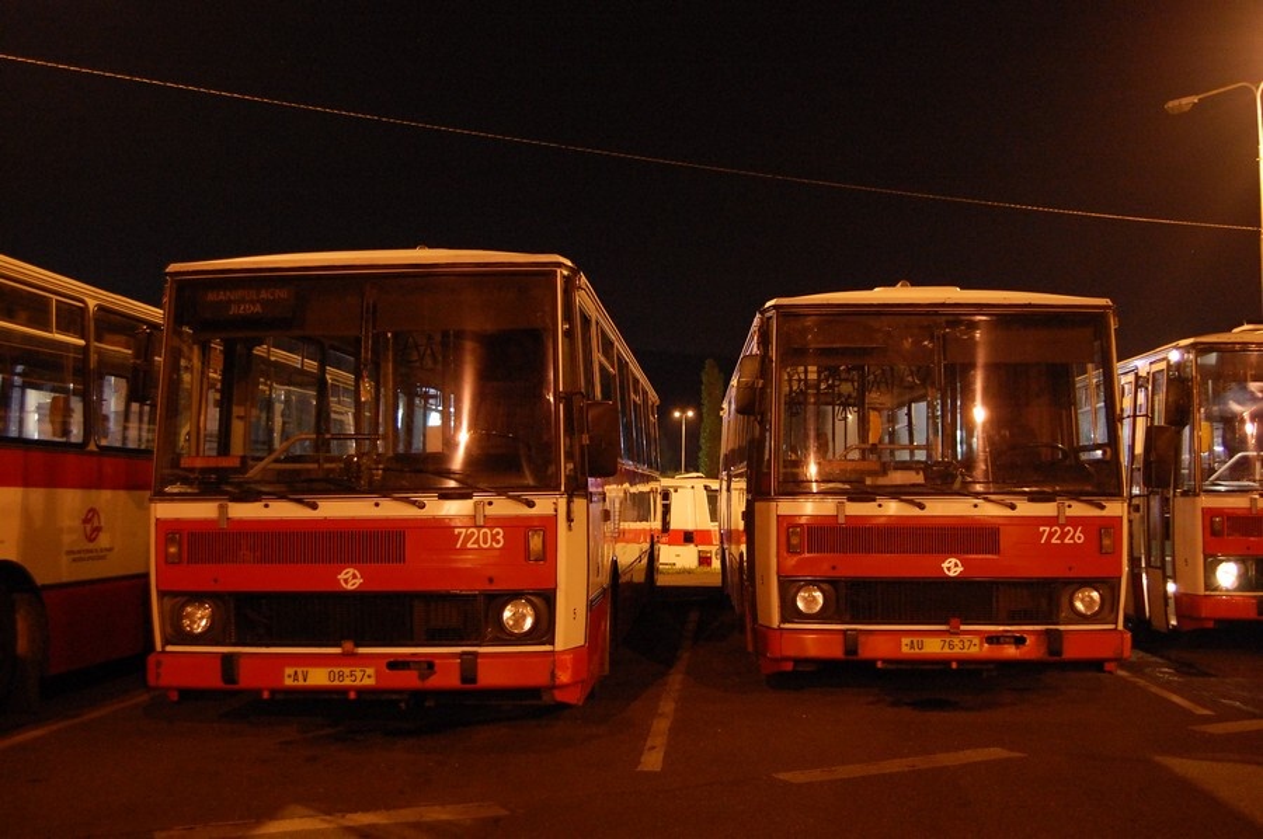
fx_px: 1262
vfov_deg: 36.8
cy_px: 420
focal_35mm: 36
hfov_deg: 53.2
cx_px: 632
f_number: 4
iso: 1600
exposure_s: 1/2
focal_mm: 24
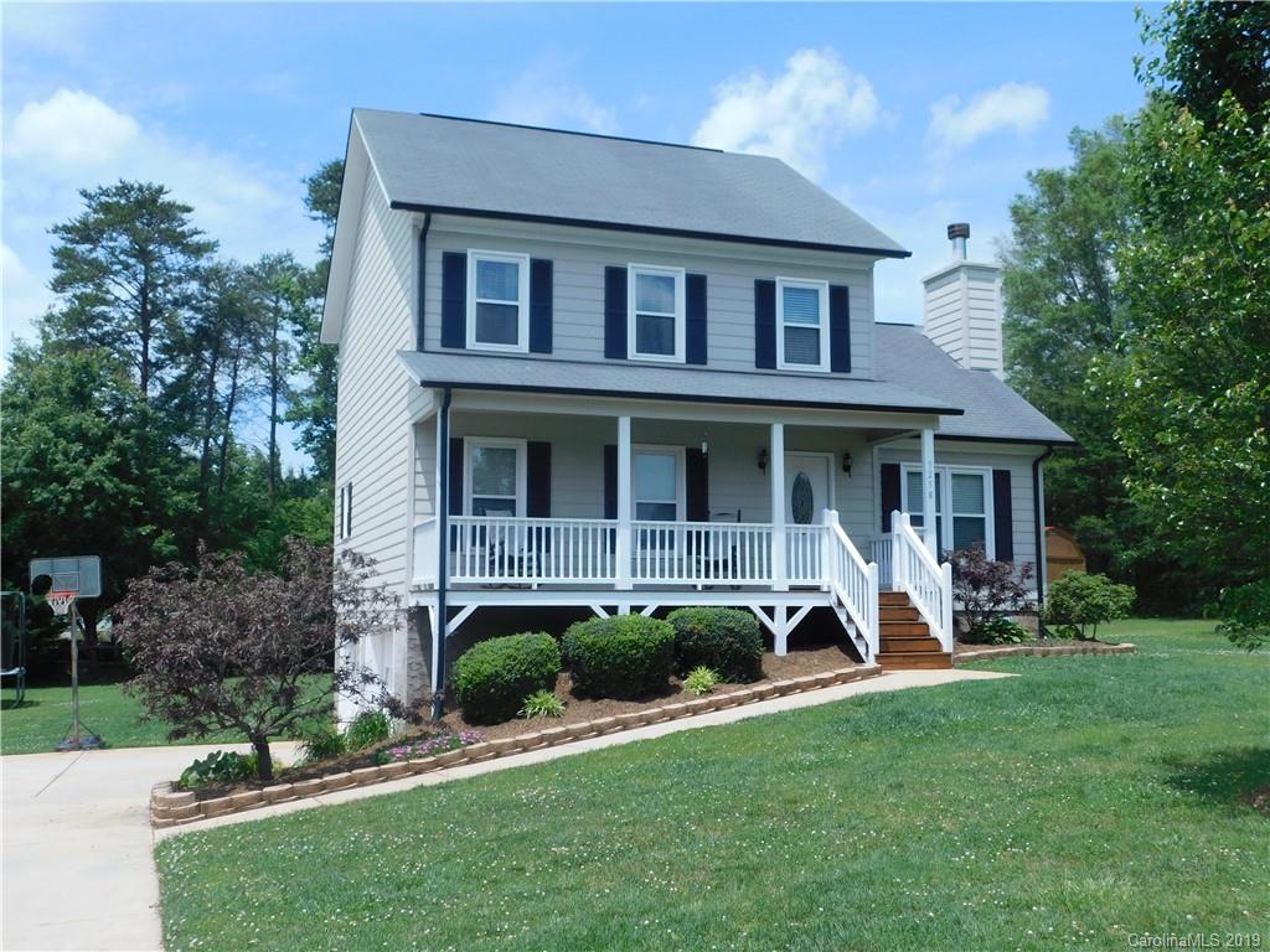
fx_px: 1321
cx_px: 635
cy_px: 476
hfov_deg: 51.4
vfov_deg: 39.7
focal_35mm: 36
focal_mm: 6.3
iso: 125
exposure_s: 1/1000
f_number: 3.5
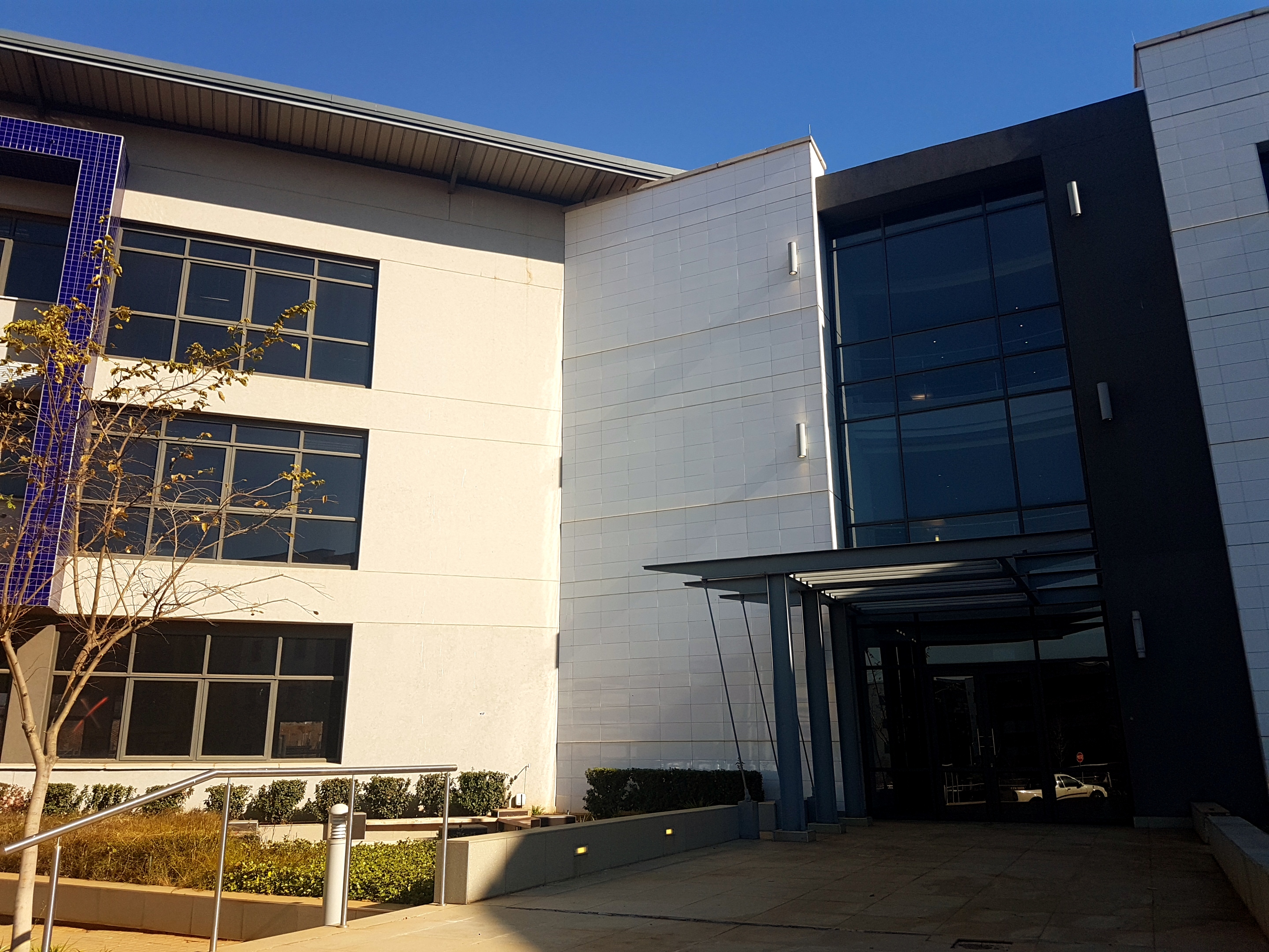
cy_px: 476
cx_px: 634
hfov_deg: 67.3
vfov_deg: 53.1
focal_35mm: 26
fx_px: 953
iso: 40
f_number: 1.7
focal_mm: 4.2
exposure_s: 1/1968
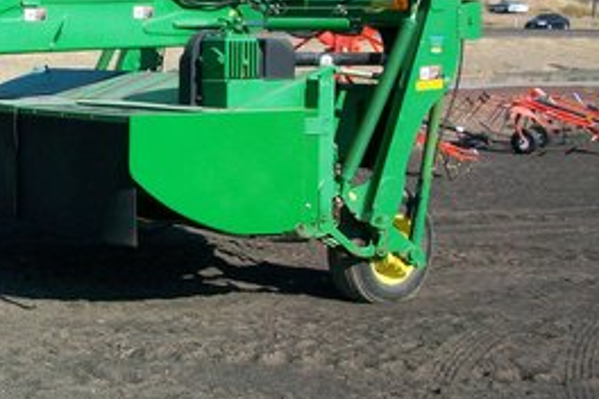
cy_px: 116
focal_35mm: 73
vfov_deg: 18.6
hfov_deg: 26.1
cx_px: -16
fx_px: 1215
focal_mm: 5.7
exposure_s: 1/328
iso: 80
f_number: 5.5
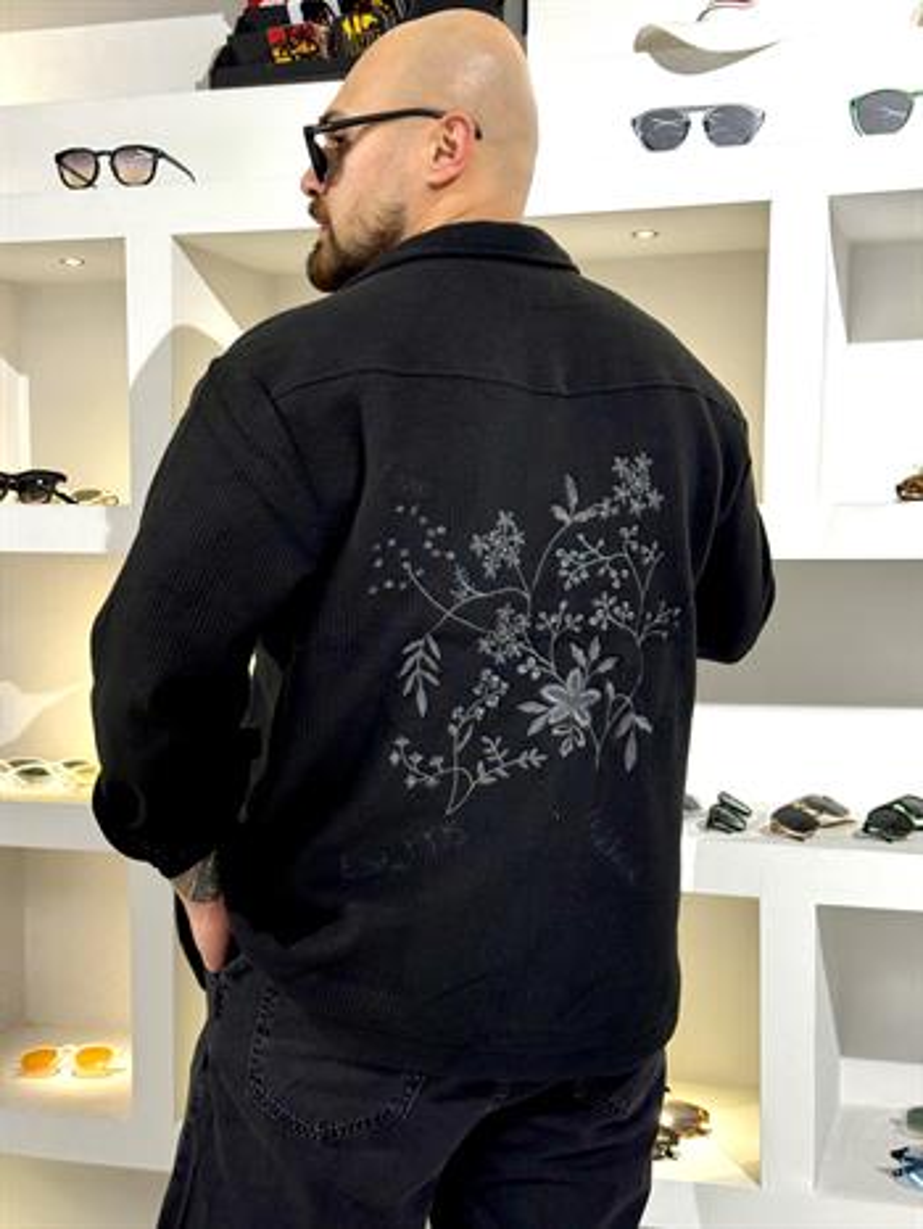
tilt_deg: -1.3
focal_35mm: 48
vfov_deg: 39.6
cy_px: 614
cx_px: 462
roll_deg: -0.1
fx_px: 1705
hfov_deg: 30.3
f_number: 1.78
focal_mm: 6.76
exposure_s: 1/100
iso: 100
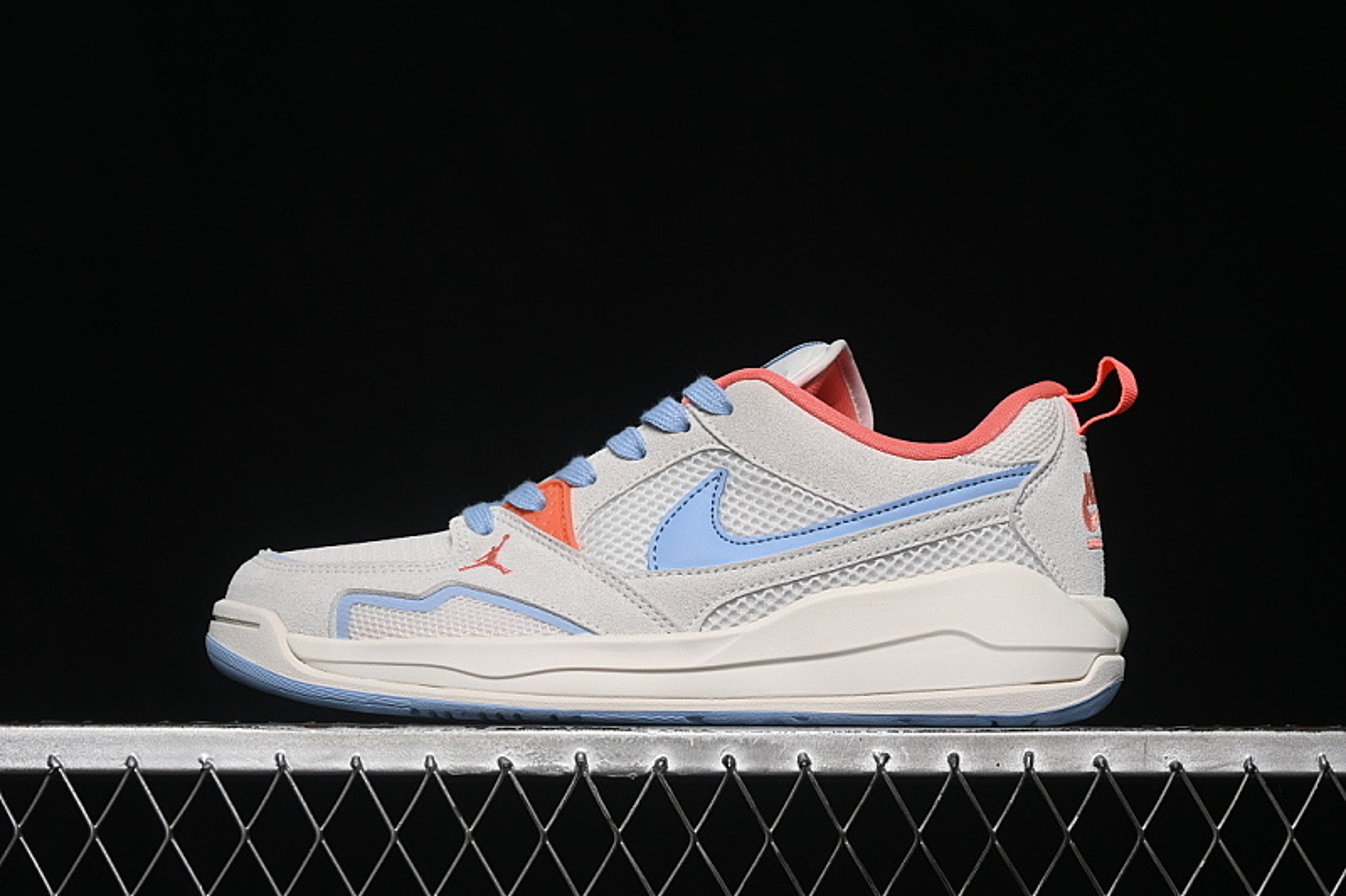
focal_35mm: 75
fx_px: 2803
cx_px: 673
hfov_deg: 27.0
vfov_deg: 18.2
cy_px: 448
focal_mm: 50
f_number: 7.1
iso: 160
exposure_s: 1/60
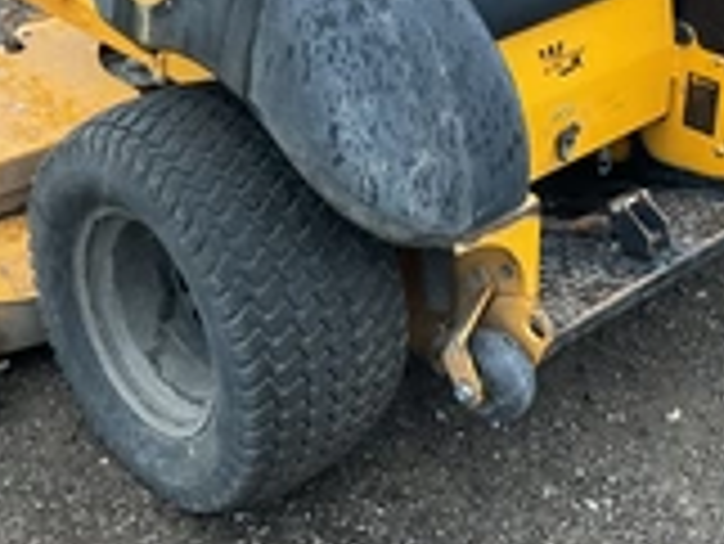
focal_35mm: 72
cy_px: 22
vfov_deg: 19.9
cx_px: 396
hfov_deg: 27.0
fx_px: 1507
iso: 64
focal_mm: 3
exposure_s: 1/86
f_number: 1.8
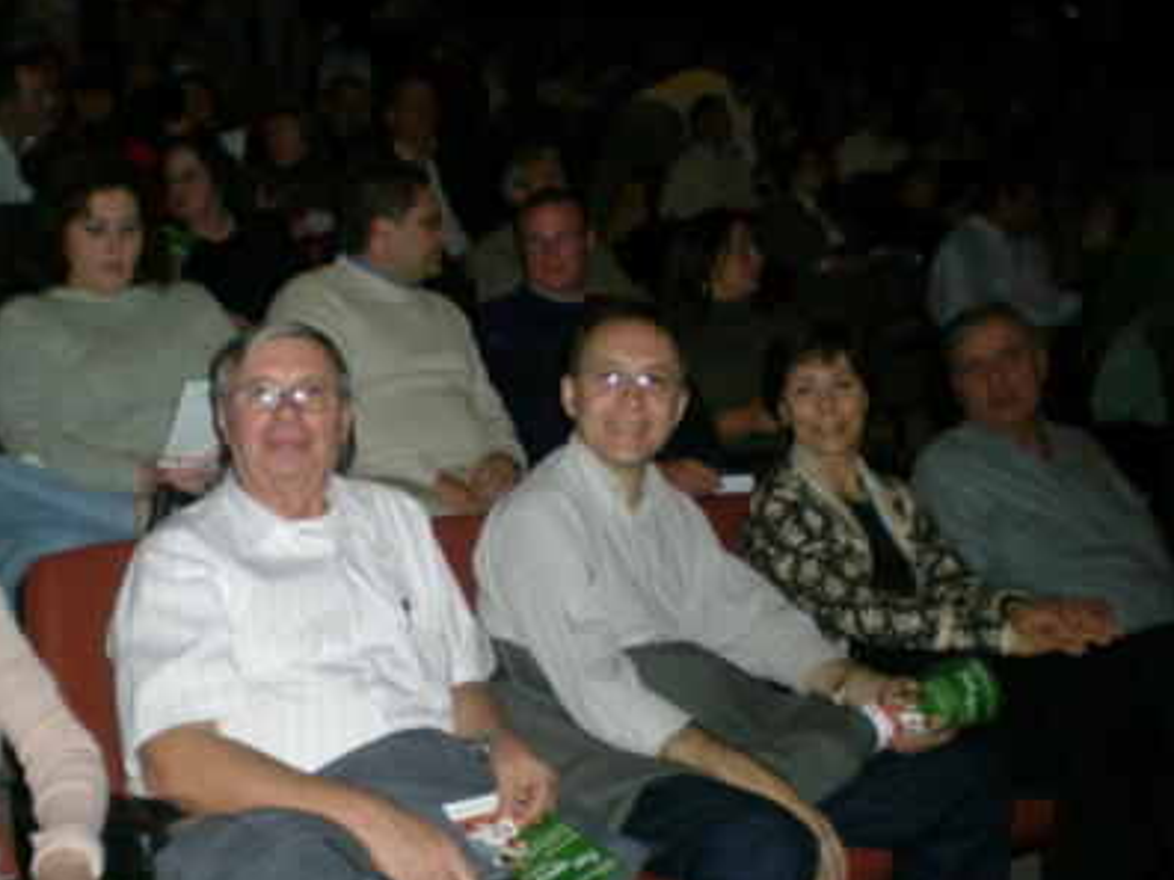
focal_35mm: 48
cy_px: 526
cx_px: 448
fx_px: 1628
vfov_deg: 30.2
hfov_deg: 39.4
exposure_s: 1/60
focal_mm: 6.3
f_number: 3.1
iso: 166
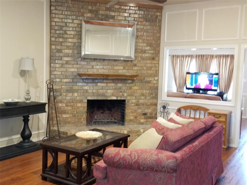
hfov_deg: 67.3
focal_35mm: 26
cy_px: 92
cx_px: 124
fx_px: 186
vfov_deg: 53.1
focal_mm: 4.3
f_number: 1.7
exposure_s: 1/10
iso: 250
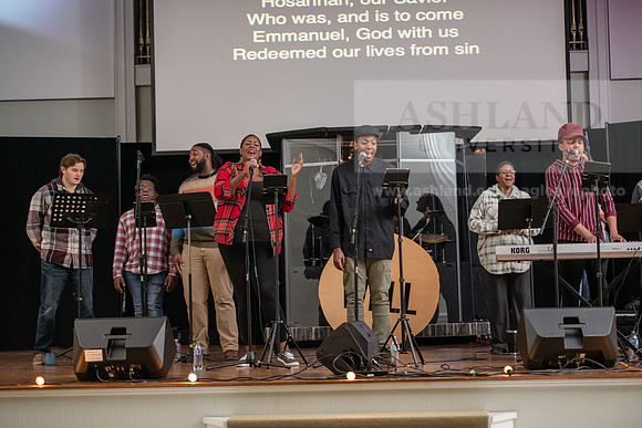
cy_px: 214
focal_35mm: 82
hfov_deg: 24.8
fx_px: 1463
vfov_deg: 16.7
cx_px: 321
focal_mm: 82
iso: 1600
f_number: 3.2
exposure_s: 1/60
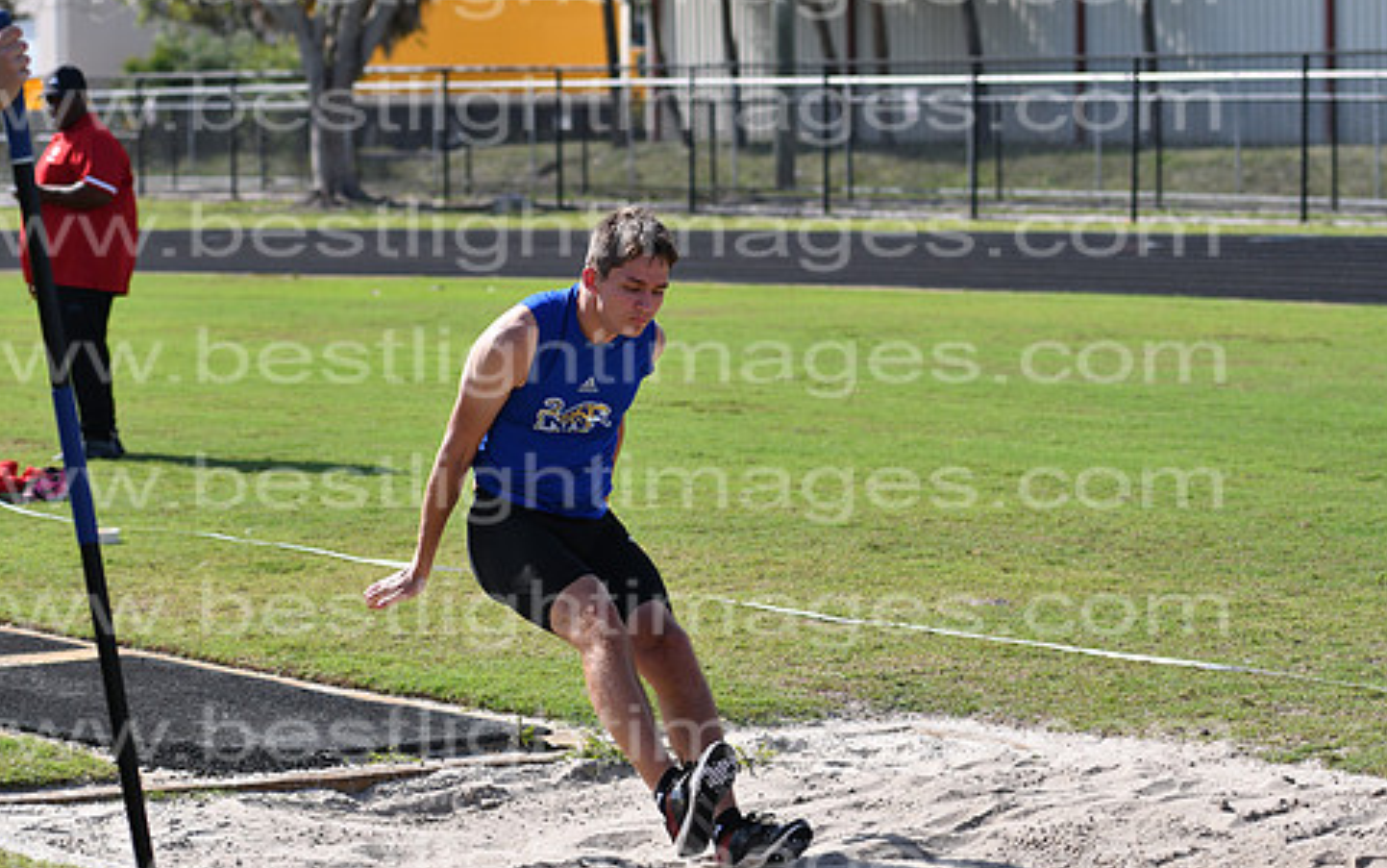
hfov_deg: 16.2
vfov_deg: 10.2
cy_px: 425
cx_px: 577
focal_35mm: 129
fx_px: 4878
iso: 200
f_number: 4
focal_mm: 70
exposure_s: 1/3200
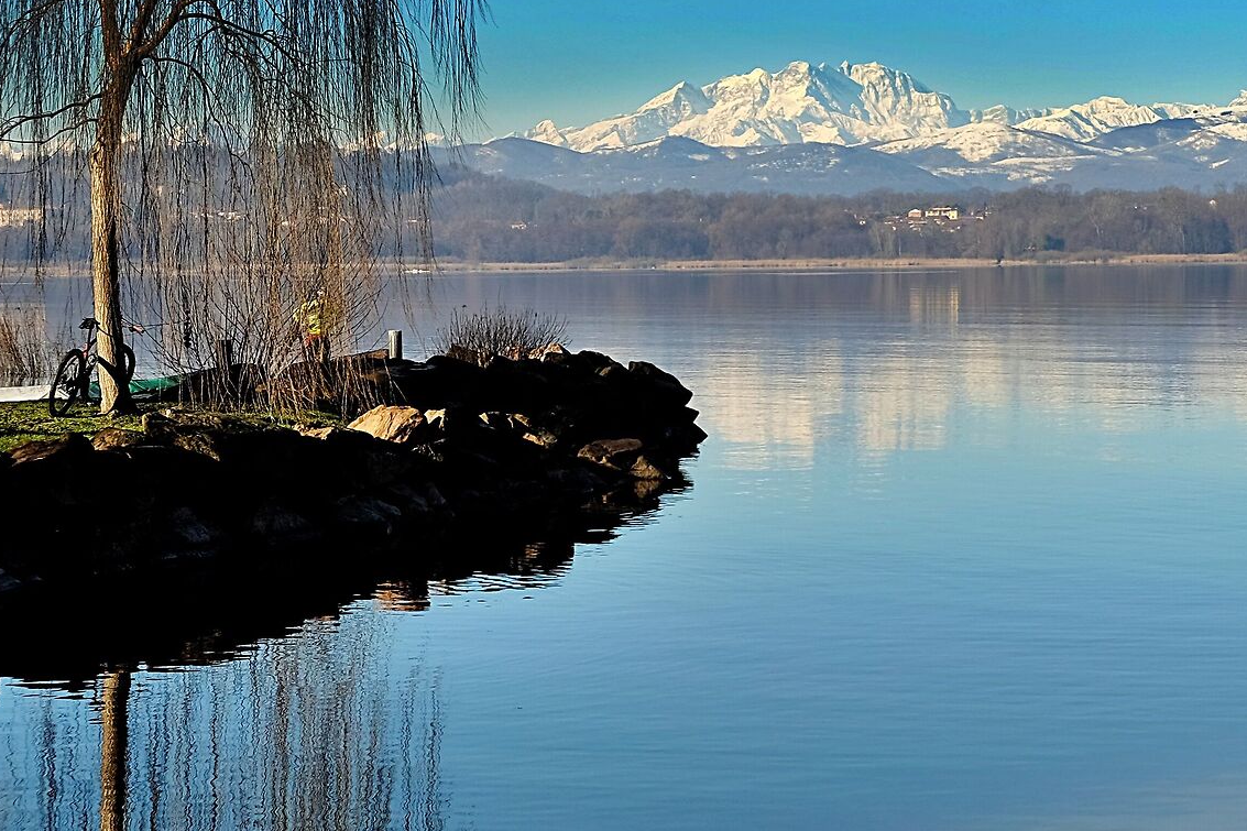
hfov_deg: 21.9
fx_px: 3082
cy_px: 269
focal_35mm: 89
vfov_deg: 15.3
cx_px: 1306
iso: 200
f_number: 5
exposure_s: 1/750
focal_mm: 27.7
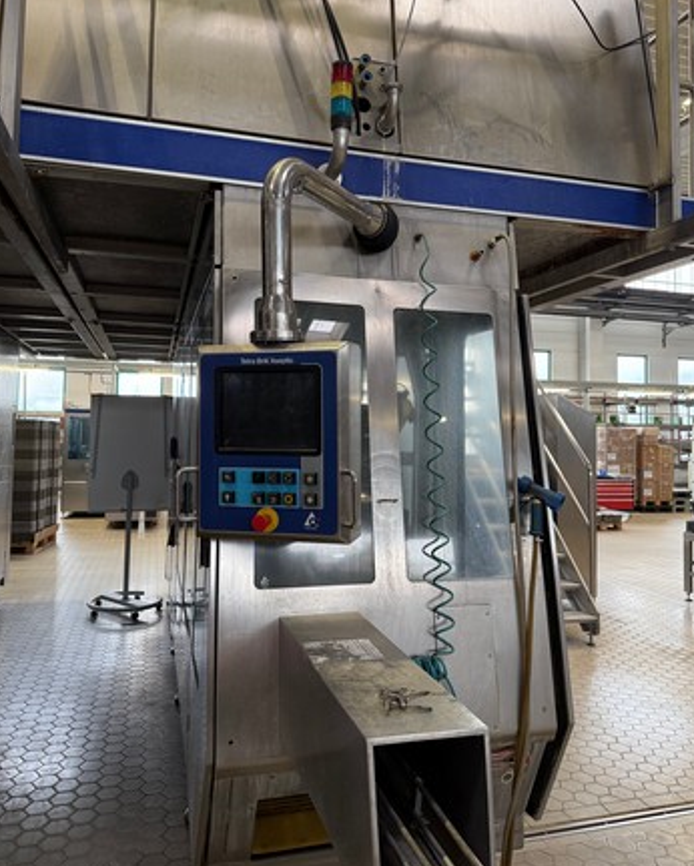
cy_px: 397
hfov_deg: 55.0
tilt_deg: +2.8
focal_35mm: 26
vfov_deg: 65.9
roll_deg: -1.2
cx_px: 349
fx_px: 667
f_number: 1.78
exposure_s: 1/100
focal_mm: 6.76
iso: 250
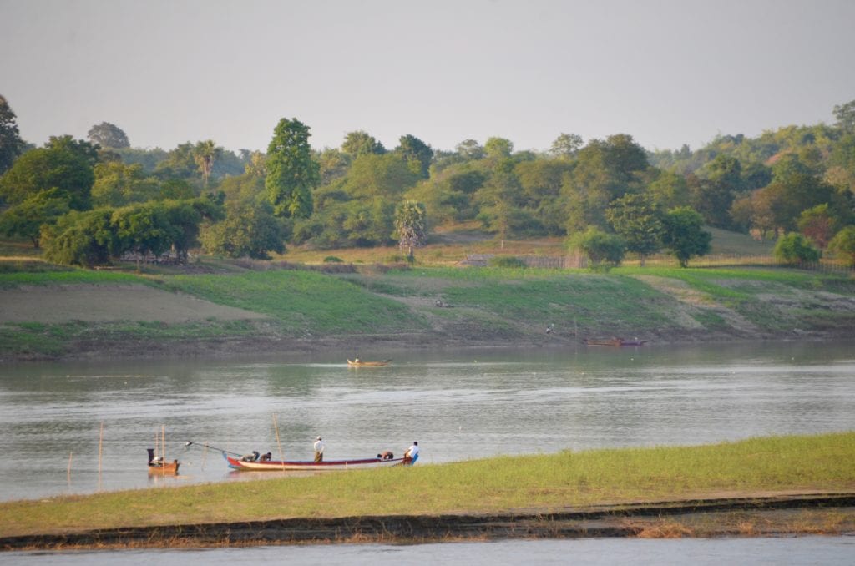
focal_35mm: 375
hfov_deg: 5.5
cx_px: 428
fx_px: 8887
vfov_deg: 3.6
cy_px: 283
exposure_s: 1/400
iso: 500
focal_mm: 250
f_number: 6.3
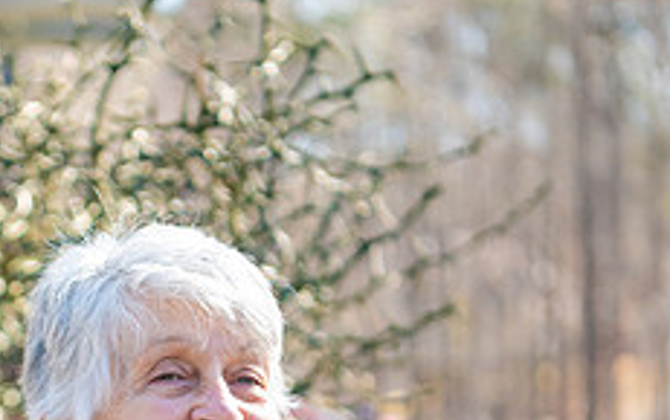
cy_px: 497
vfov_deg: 7.3
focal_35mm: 179
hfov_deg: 11.6
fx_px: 3272
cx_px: 58
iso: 900
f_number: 3.2
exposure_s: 1/1250
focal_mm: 70
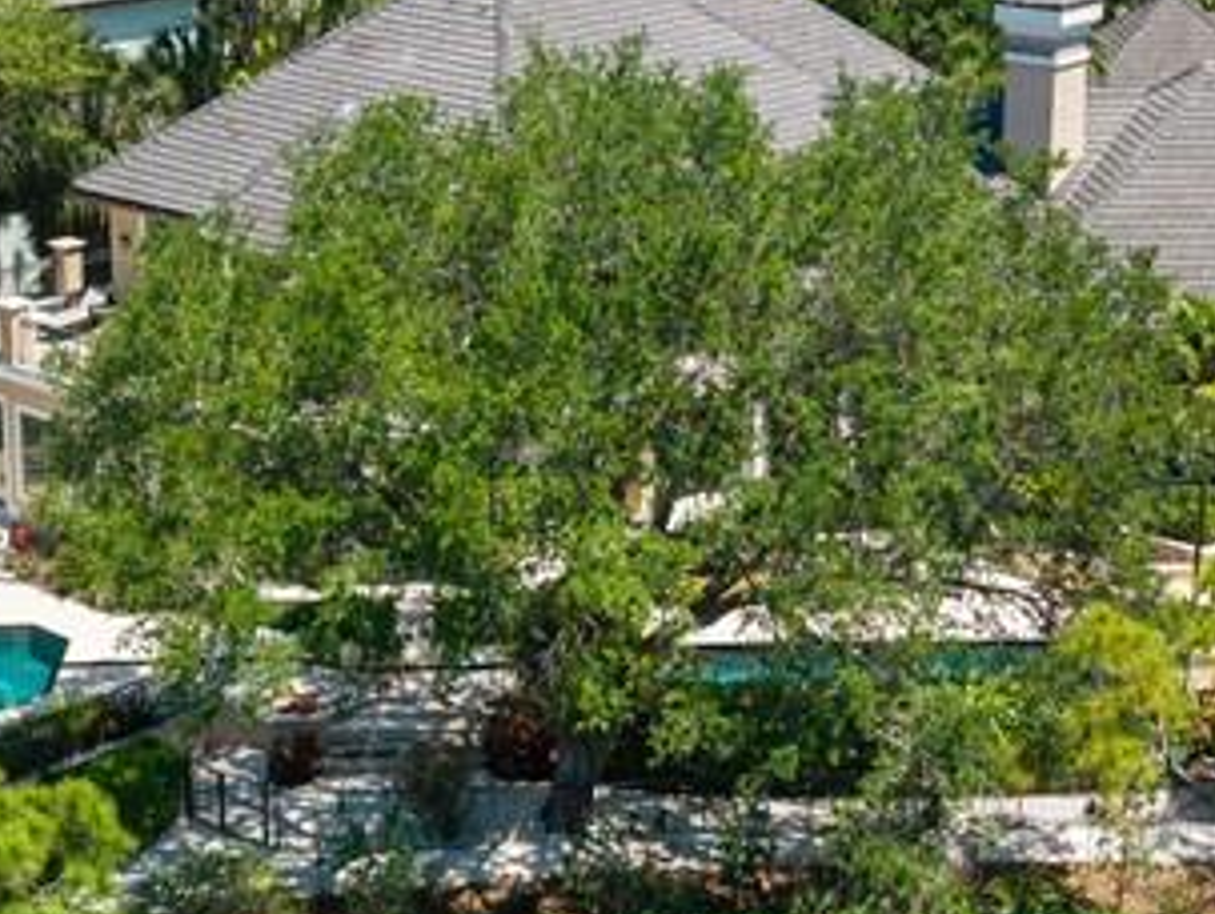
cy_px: 204
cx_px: 642
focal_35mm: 81
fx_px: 2846
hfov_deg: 24.1
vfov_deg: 18.1
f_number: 1.8
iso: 100
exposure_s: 1/400
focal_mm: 8.67
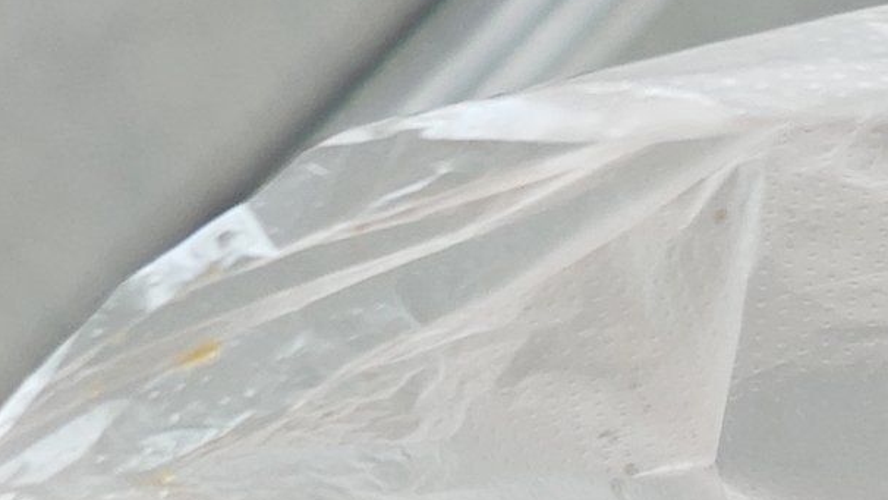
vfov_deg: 5.0
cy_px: 1643
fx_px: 5322
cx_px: 1054
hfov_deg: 9.4
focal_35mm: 226
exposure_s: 1/100
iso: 125
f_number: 1.6
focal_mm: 6.55
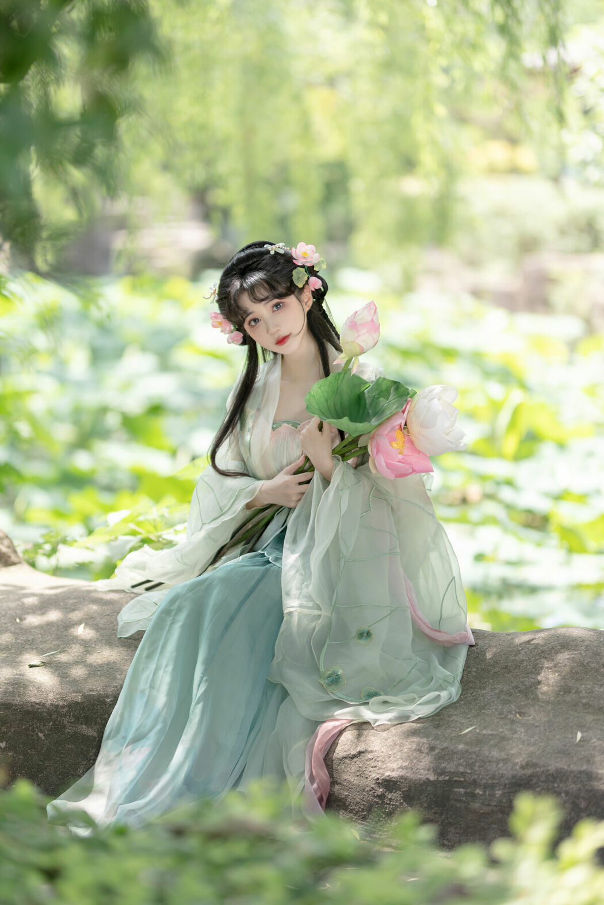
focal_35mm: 85
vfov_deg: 23.9
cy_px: 452
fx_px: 2139
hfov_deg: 16.1
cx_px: 302
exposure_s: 1/1600
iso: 250
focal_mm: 85
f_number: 1.4
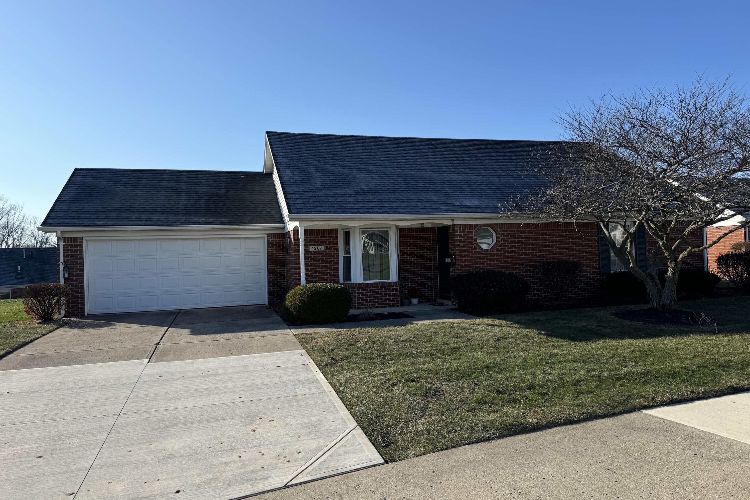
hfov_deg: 71.5
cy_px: 238
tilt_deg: +0.7
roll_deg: +1.1
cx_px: 375
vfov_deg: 51.3
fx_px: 521
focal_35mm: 25
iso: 80
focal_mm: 6.76
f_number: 1.78
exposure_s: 1/4049
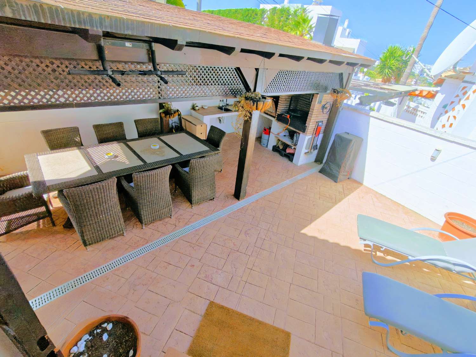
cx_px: 238
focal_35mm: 16
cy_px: 178
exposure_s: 1/1352
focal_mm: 2.31
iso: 50
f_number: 2
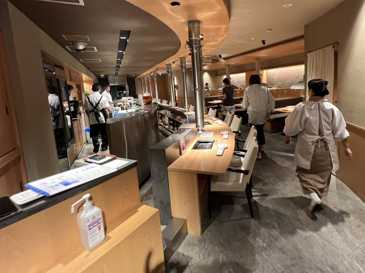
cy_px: 108
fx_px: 179
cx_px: 211
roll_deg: -1.6
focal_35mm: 17
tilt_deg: -6.2
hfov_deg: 90.3
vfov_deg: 73.9
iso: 400
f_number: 1.8
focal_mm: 1.57
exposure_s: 1/50
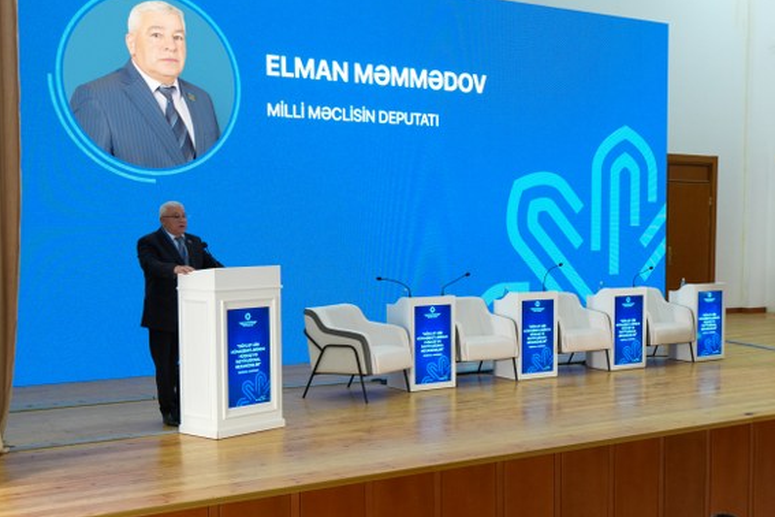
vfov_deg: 24.1
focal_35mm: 56
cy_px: 329
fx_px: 1205
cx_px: 556
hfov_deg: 35.1
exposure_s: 1/160
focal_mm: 31
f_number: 3.5
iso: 2500
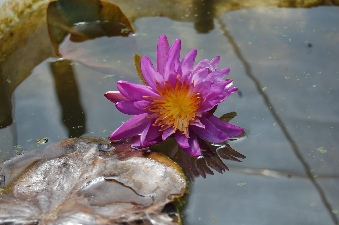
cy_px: 112
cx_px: 170
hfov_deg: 24.6
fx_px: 776
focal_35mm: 82
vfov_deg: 16.5
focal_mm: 55
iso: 200
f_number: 8
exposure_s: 1/250
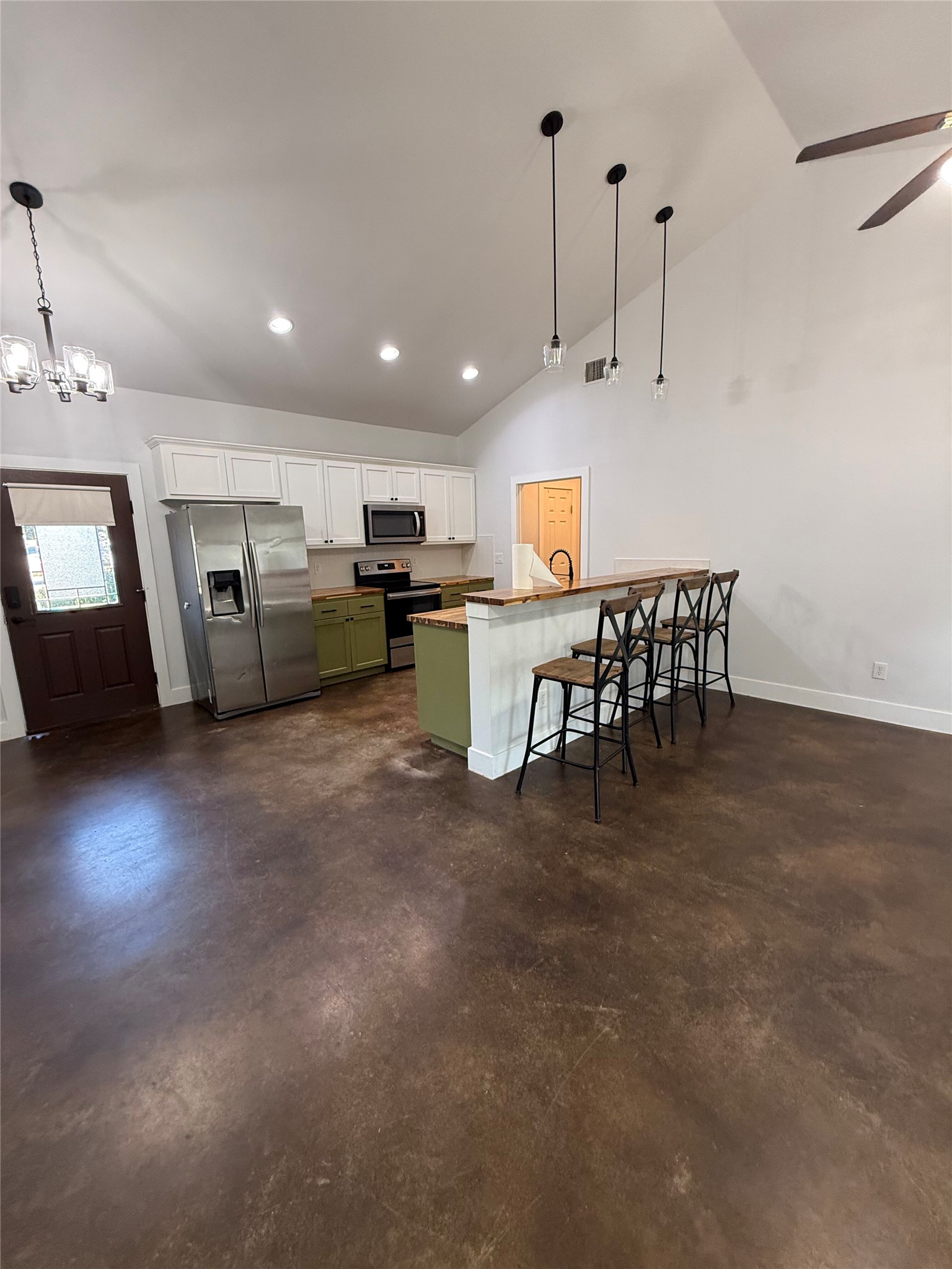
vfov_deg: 102.1
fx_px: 513
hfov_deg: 85.7
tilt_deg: -6.7
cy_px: 634
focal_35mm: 14
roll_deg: +1.2
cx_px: 476
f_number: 2.2
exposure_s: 1/60
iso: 250
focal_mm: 2.22
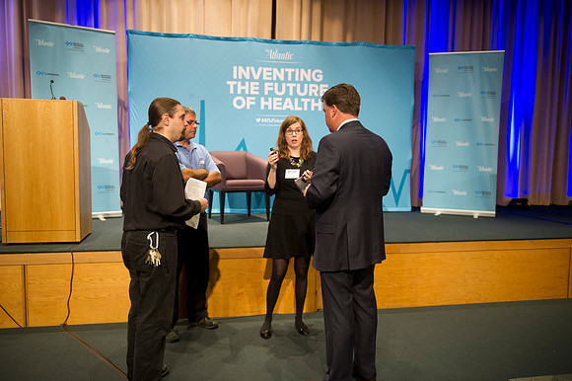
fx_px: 508
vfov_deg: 41.1
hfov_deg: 58.7
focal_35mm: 32
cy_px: 190
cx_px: 286
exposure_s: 1/160
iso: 2500
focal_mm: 32
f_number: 2.8
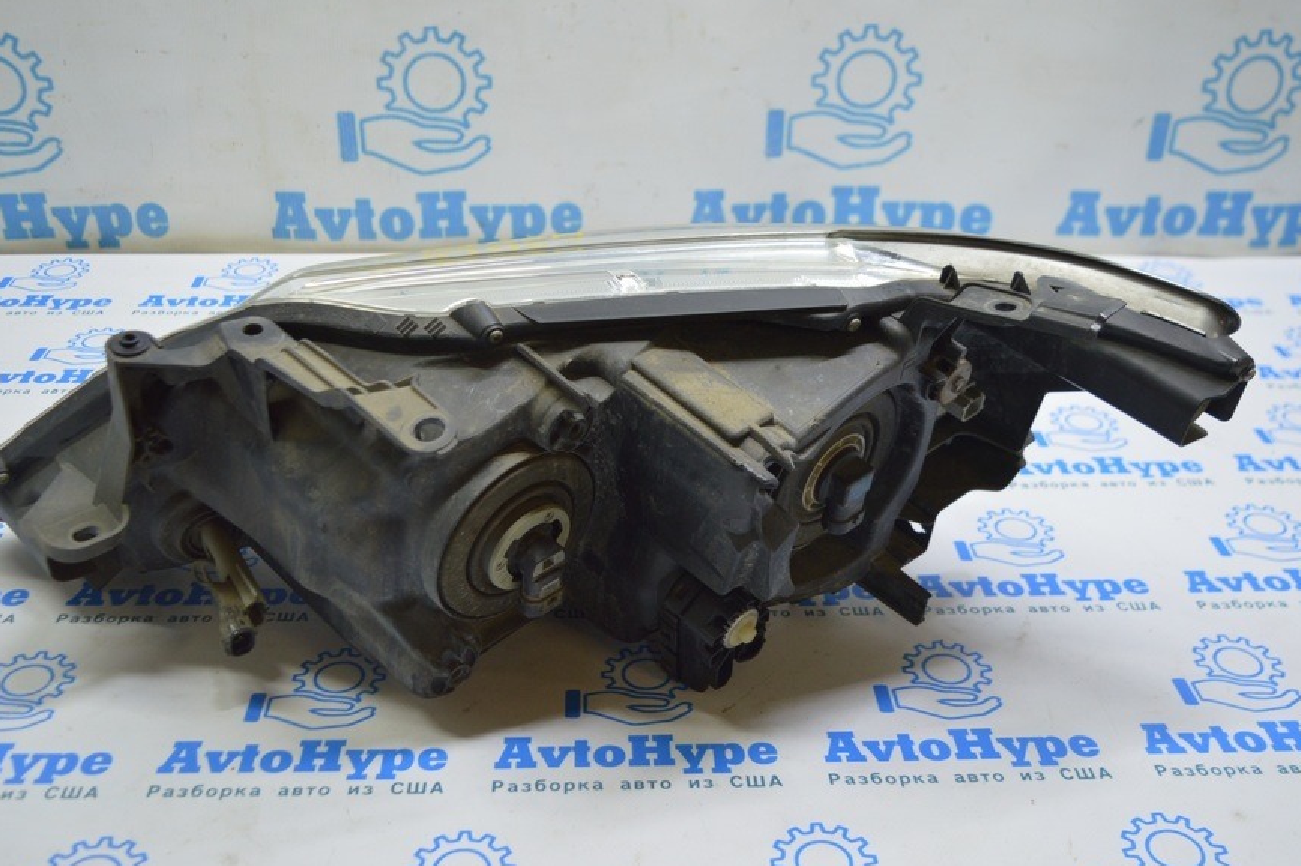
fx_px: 1408
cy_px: 381
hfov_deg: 49.6
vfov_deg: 34.1
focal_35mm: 39
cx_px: 640
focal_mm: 22
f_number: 3.8
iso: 400
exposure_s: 1/50
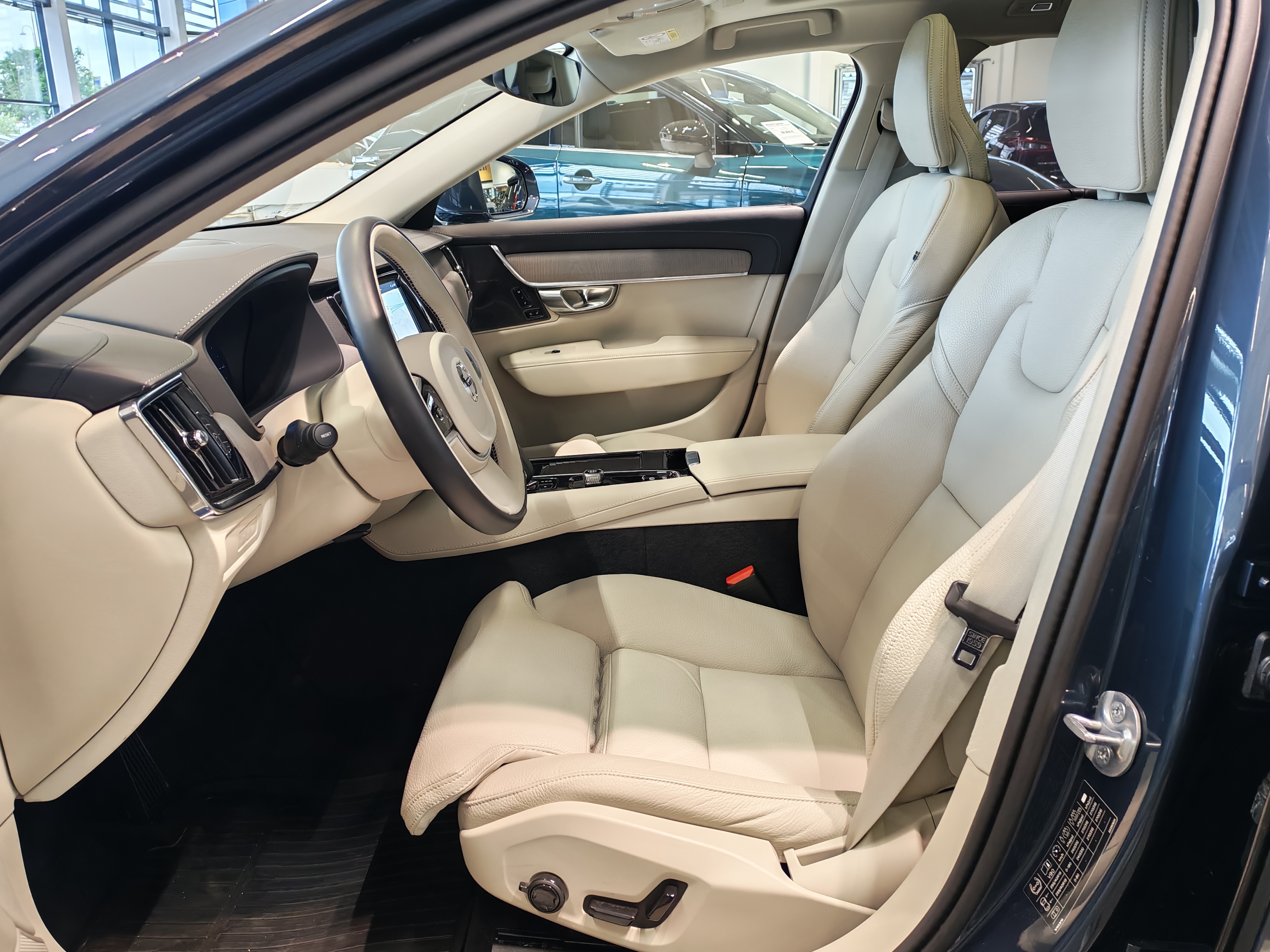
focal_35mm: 29
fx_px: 1064
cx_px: 635
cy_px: 476
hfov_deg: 61.7
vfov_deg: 48.2
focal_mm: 6.12
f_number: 1.9
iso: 379
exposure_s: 1/100
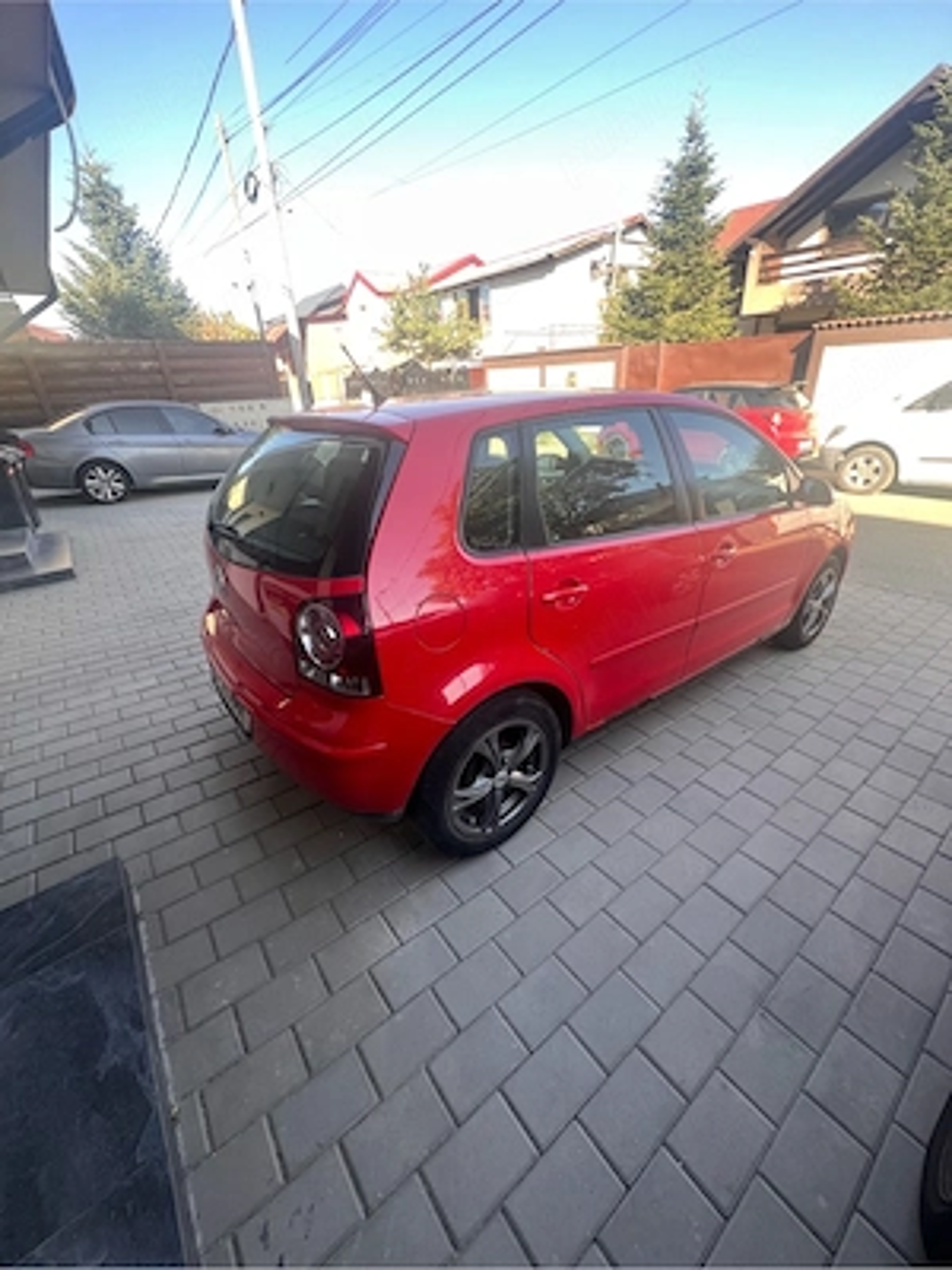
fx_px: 477
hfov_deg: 89.9
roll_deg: +4.4
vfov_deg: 106.2
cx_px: 476
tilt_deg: -27.8
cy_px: 635
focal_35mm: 13
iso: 40
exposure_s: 1/99
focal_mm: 1.57
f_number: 1.8
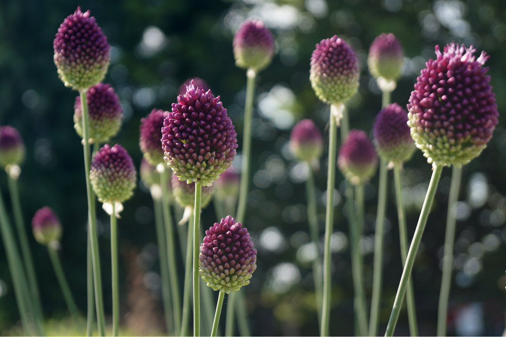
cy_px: 168
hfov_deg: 24.6
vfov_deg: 16.6
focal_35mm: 82
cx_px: 253
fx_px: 1159
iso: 100
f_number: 5.6
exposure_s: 1/160
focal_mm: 55
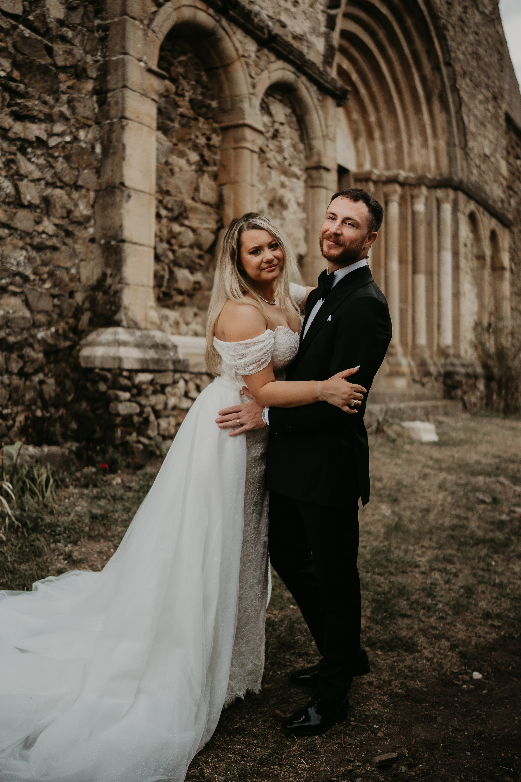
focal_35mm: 35
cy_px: 391
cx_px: 260
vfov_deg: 54.4
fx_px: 760
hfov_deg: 37.9
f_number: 1.4
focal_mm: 35
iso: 320
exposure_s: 1/3200
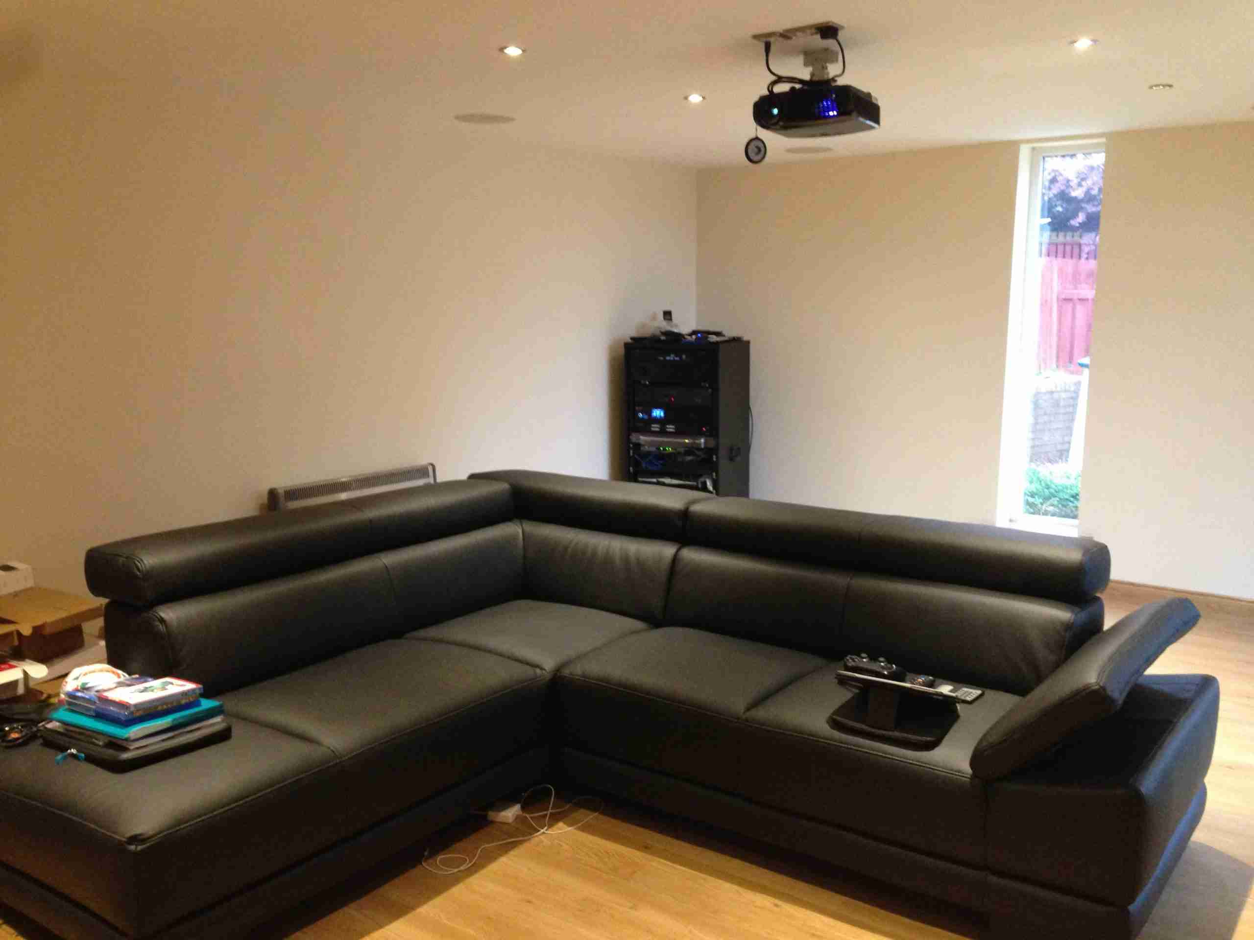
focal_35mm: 33
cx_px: 627
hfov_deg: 55.4
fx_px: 1195
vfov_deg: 42.9
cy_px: 470
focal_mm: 4.13
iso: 400
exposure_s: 1/20
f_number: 2.4
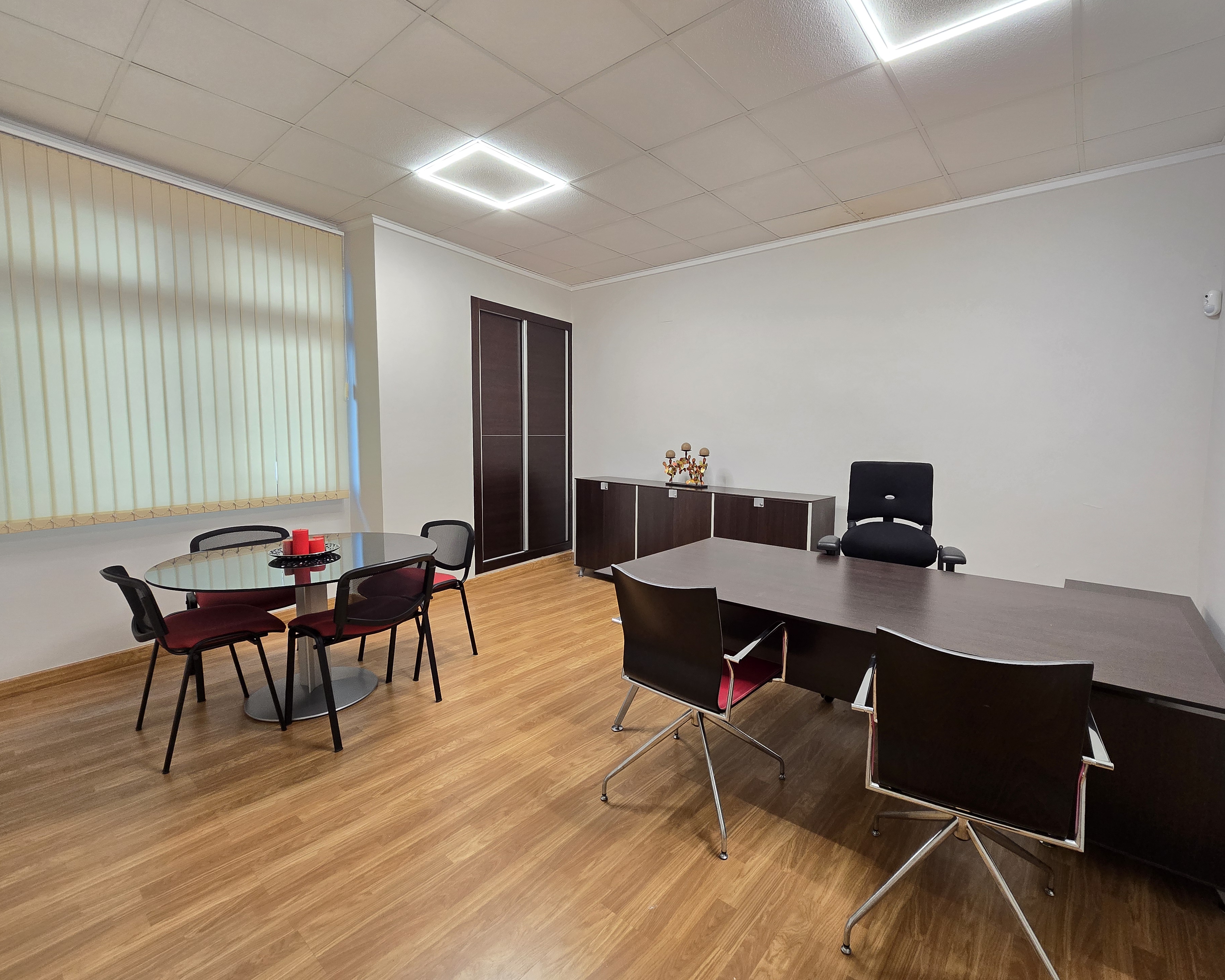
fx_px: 508
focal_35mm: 14
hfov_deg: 100.5
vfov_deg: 88.0
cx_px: 663
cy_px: 476
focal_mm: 2.2
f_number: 2.2
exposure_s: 1/50
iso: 250
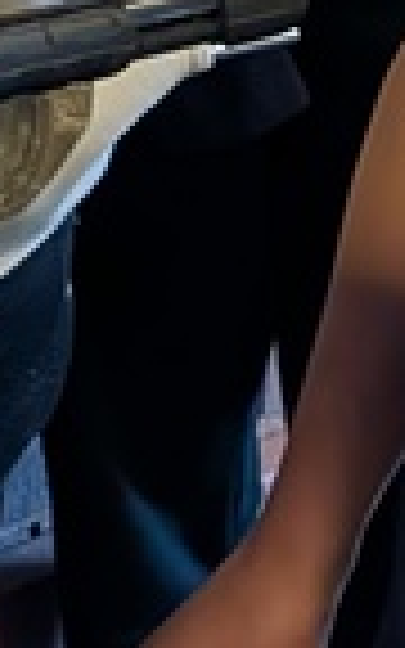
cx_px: -488
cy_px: -450
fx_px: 3196
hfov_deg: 6.9
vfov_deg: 10.9
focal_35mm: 181
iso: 571
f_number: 1.68
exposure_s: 1/120
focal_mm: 6.9
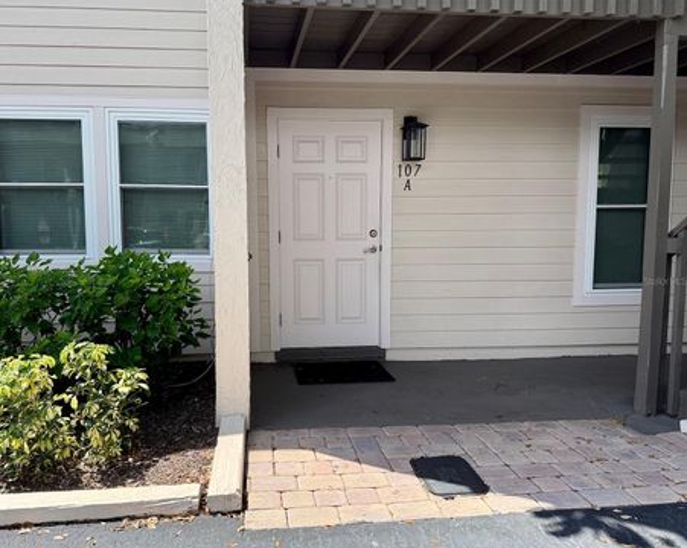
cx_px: 308
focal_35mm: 26
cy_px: 281
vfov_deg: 54.9
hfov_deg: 65.9
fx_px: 528
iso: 100
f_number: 1.78
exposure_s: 1/2110
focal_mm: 6.76
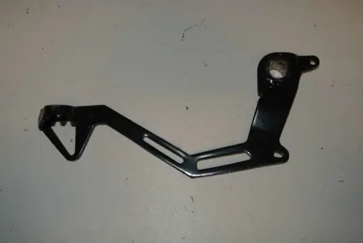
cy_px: 122
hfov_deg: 51.8
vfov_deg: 36.0
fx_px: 373
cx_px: 182
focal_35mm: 37
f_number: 4
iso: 200
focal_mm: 14
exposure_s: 1/60
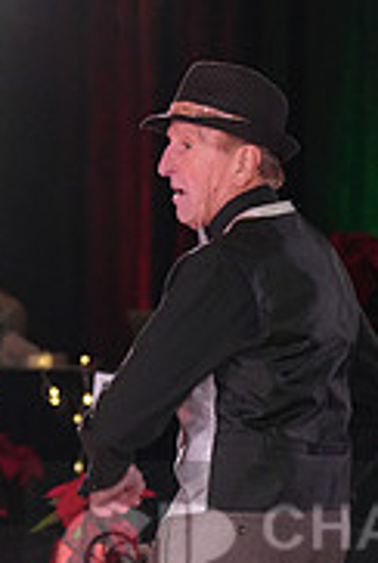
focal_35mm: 471
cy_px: 566
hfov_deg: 2.9
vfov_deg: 4.4
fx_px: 7390
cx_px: 454
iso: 2000
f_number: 5
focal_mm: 148
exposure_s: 1/200
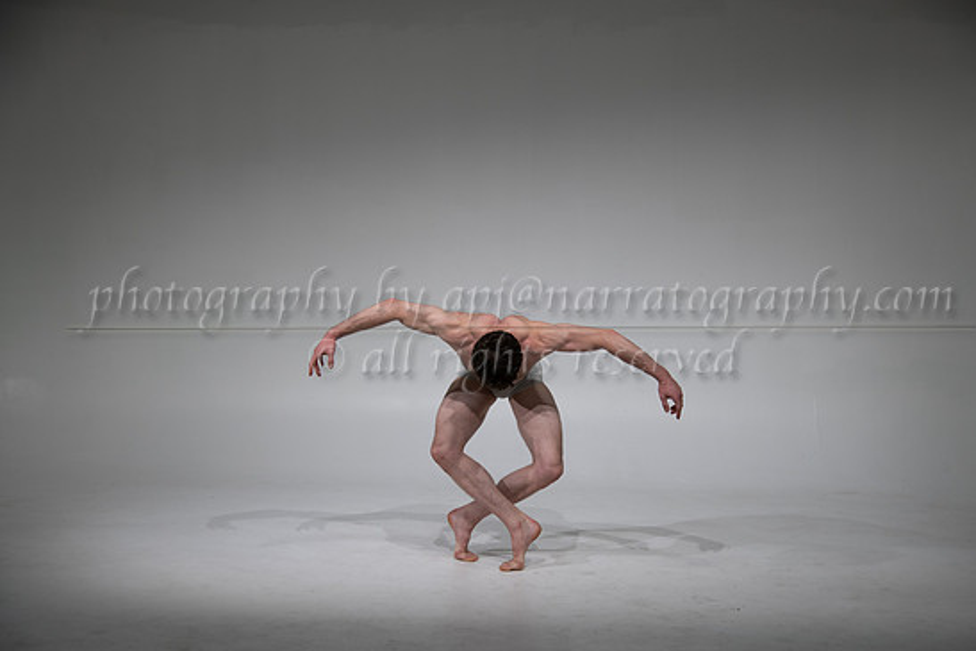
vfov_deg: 25.5
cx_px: 503
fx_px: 1437
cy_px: 326
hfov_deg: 37.5
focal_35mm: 53
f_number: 4
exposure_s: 1/250
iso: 400
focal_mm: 50
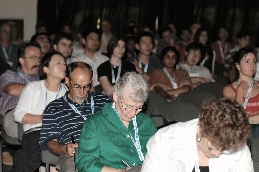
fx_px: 863
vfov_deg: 11.4
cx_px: 130
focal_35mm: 120
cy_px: 86
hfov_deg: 17.1
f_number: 4
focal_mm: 80
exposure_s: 1/60
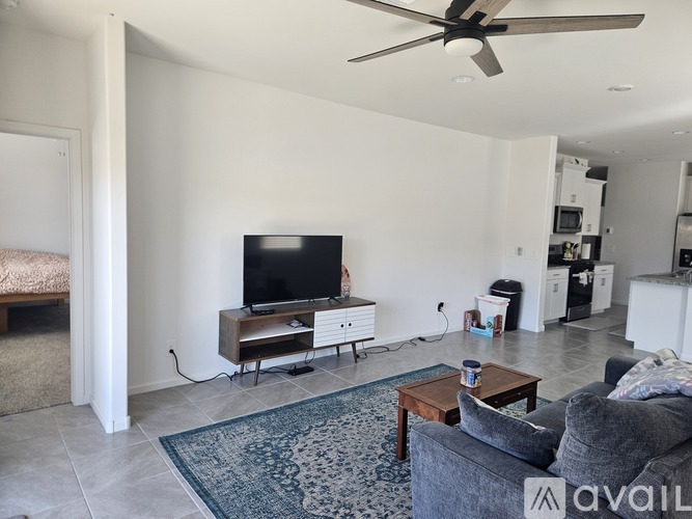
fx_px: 460
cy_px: 260
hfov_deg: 73.9
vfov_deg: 58.9
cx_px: 346
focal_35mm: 23
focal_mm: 5.4
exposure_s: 1/120
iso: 100
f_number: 1.8
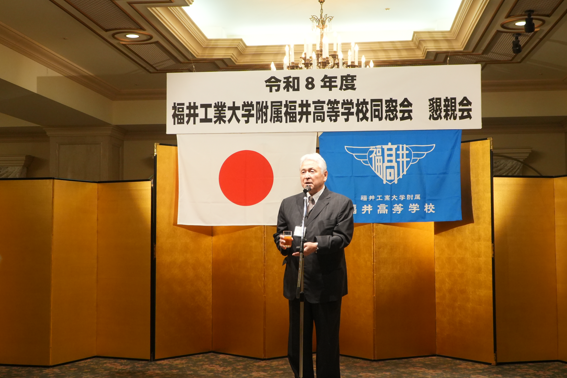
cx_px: 285
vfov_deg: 30.8
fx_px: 687
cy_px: 185
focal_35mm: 44
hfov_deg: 44.8
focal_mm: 23
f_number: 4
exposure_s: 1/160
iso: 1250
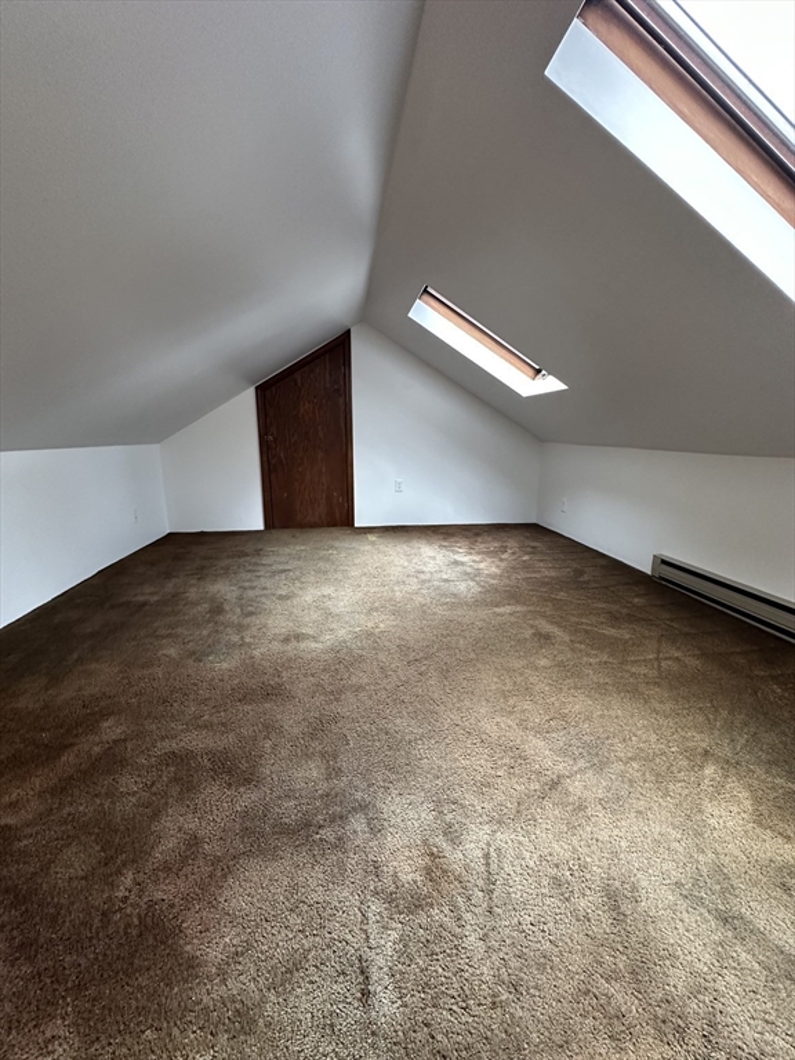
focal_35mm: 14
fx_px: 429
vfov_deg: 102.1
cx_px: 398
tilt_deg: -12.2
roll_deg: -2.3
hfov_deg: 85.7
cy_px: 530
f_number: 2.2
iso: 250
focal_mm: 2.22
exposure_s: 1/120
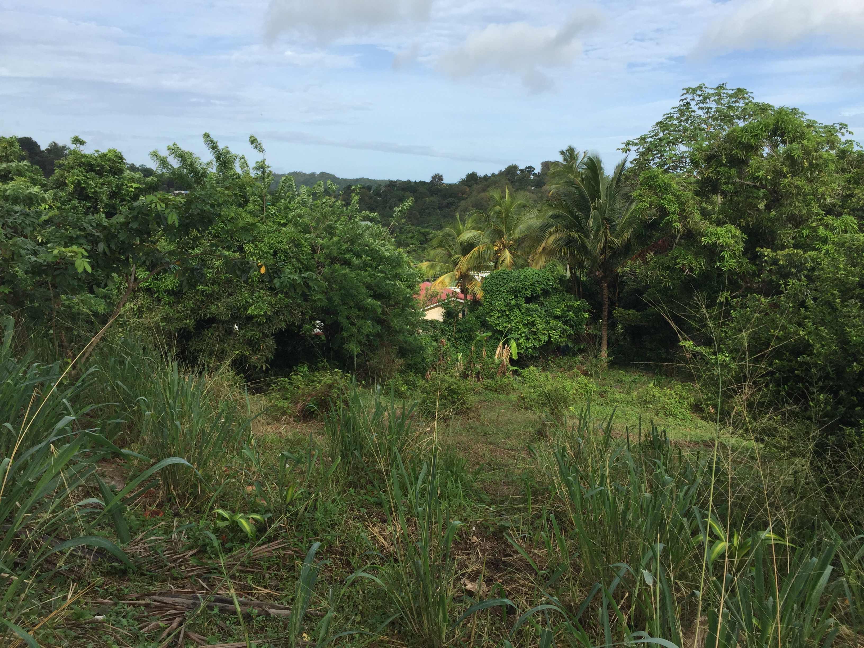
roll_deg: -1.6
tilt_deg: -9.2
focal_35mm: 29
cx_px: 432
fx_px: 724
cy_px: 324
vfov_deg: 48.2
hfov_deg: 61.7
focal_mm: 4.15
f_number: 2.2
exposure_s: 1/1721
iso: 32
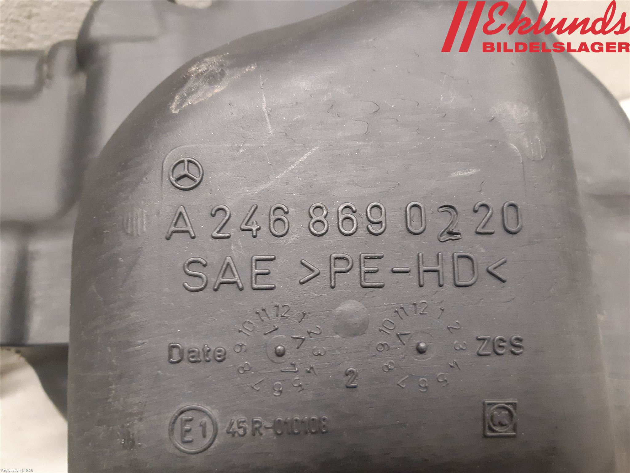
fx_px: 473
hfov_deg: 67.3
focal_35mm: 26
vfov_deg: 53.1
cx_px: 315
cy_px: 236
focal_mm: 3.93
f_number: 1.7
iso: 320
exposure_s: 1/25
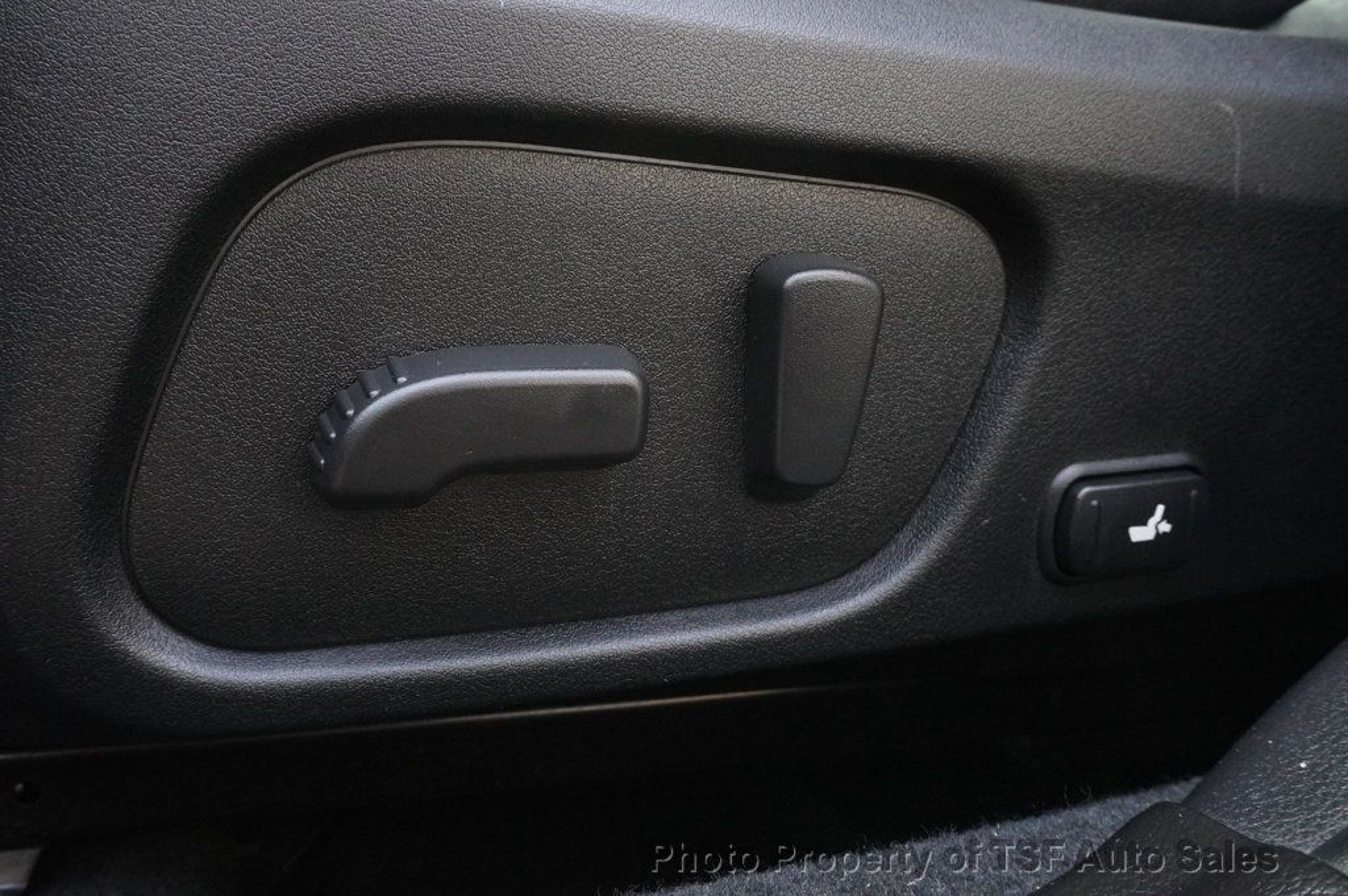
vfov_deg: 39.9
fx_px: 1235
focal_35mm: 33
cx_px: 674
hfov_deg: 57.3
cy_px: 448
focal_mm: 22
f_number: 9
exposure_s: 1/250
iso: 6400
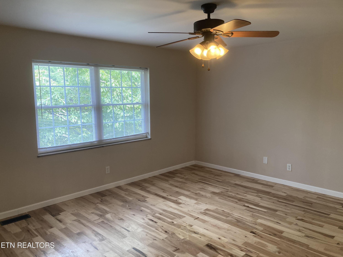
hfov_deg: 63.4
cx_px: 172
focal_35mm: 28
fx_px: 277
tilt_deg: -7.0
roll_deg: -0.1
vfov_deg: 49.7
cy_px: 128
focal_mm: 3.99
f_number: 1.8
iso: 80
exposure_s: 1/60
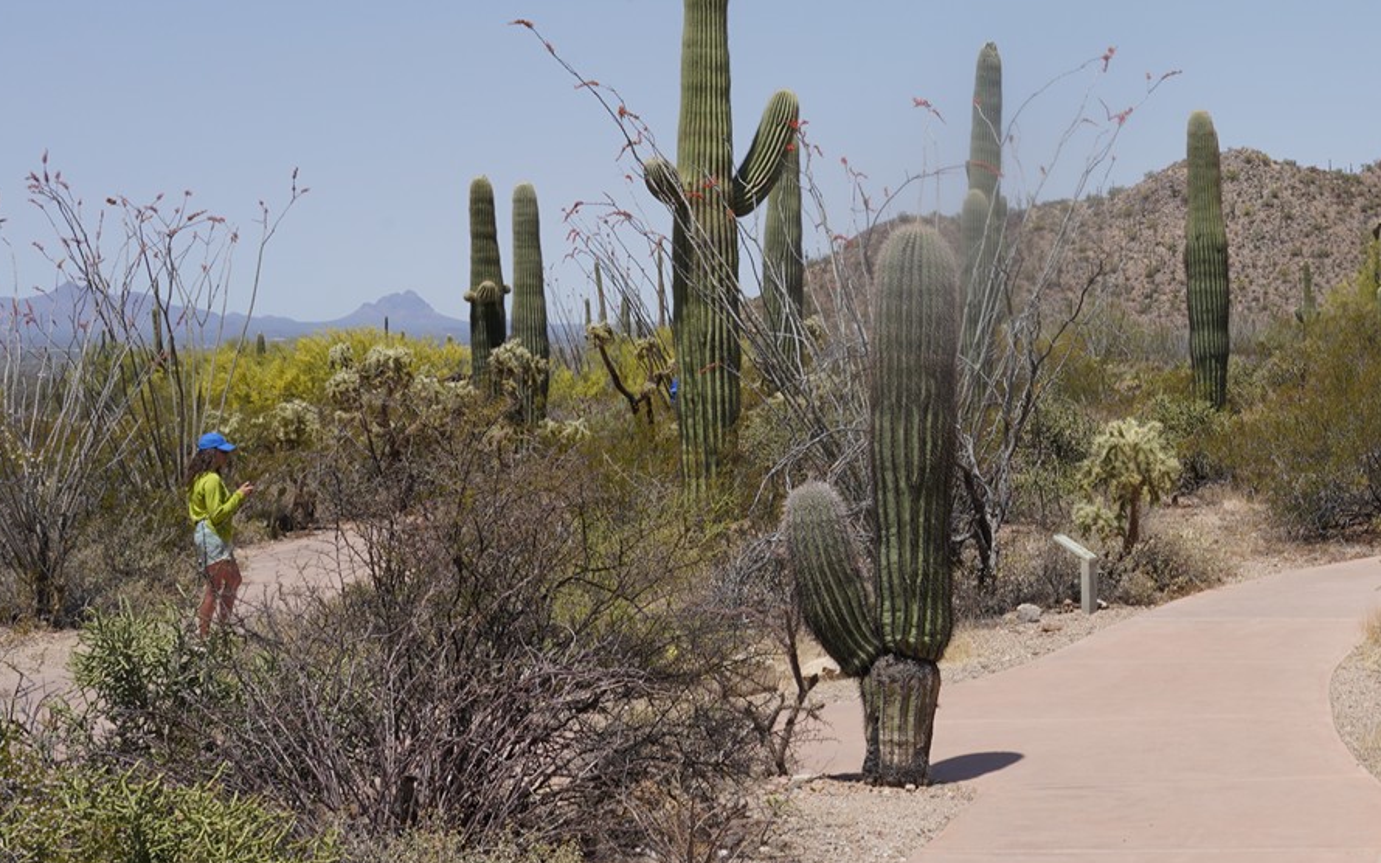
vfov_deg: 18.3
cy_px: 301
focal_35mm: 71
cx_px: 1182
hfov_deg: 28.1
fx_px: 2672
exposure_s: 1/80
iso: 100
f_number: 20
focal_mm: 31
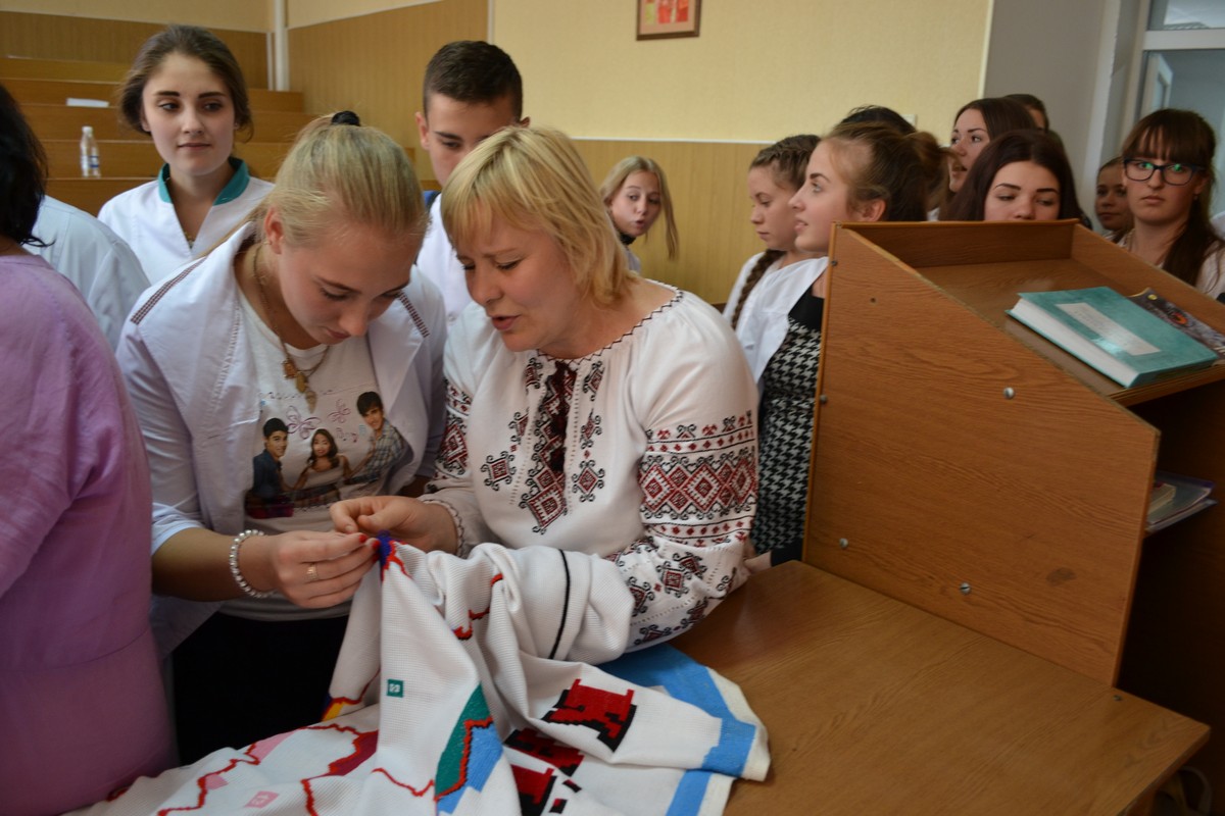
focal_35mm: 27
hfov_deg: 67.4
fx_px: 919
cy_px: 408
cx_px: 612
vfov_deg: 47.9
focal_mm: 18
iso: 400
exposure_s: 1/20
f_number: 3.5
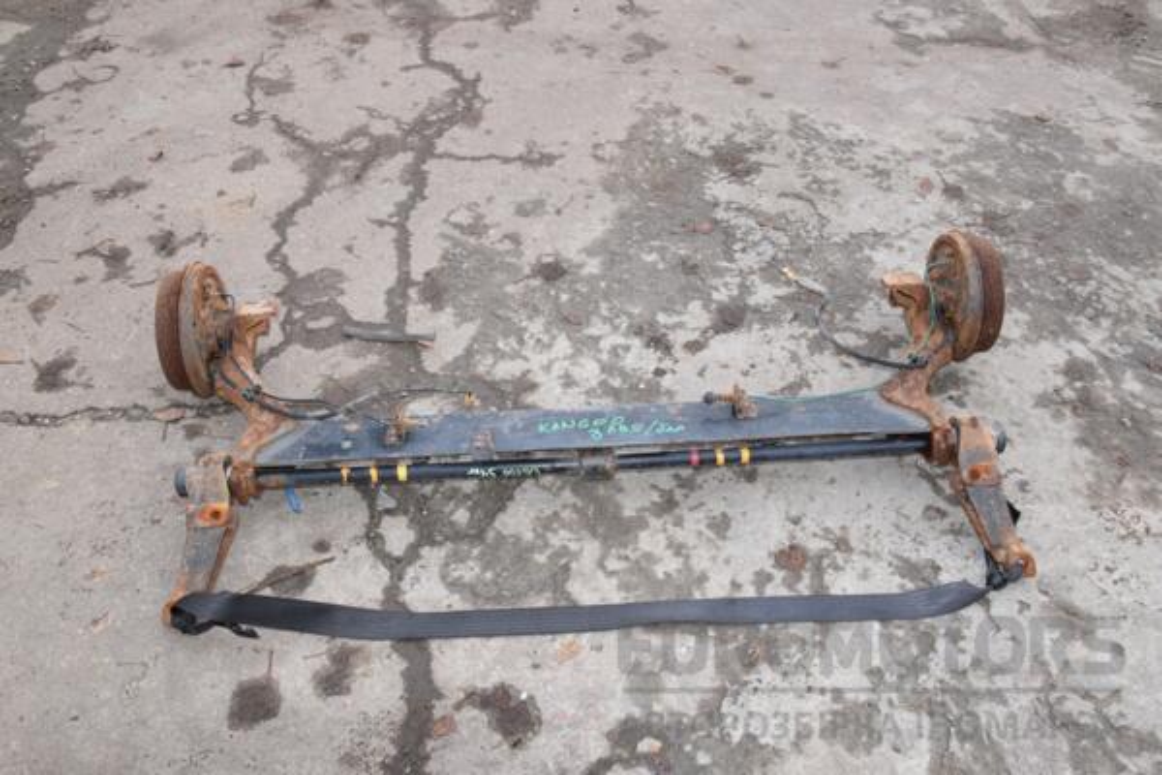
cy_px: 388
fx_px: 1017
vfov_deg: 41.7
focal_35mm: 32
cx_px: 581
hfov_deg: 59.5
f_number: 10
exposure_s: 1/200
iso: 800
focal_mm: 21
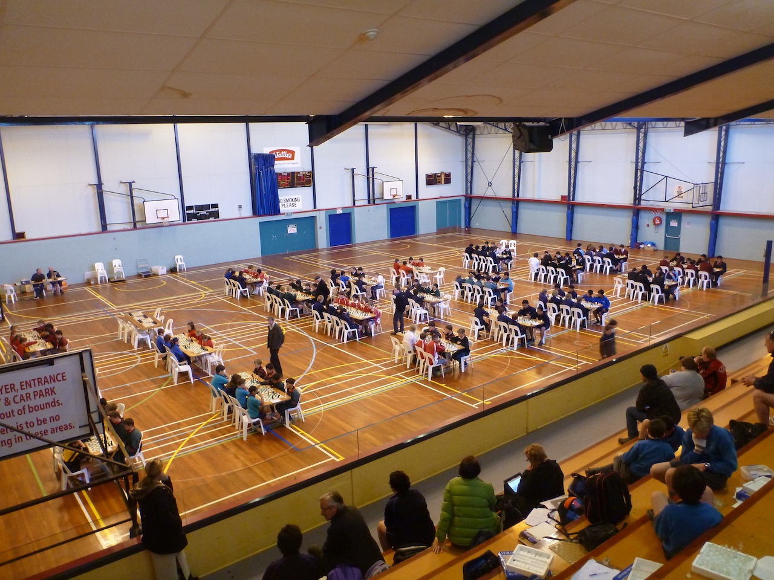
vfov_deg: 49.7
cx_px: 387
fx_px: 626
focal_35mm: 28
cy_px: 290
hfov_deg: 63.4
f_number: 3.3
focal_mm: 4.9
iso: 400
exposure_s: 1/20
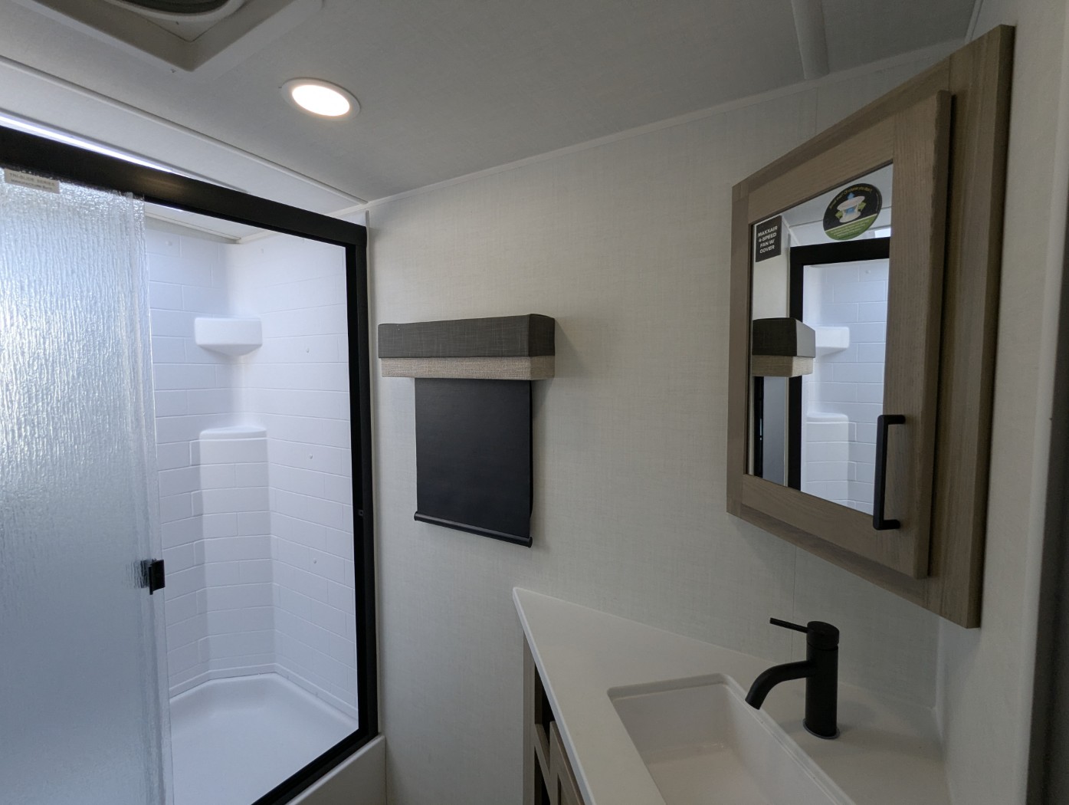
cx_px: 534
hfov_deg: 94.4
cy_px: 402
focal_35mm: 16
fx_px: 495
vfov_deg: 78.2
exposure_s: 1/249
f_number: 2.2
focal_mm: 2.35
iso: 57
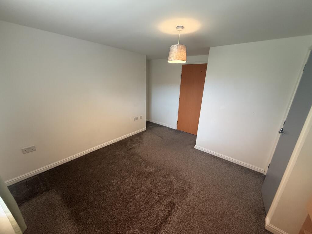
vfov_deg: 85.7
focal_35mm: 14
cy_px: 117
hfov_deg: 102.1
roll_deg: -2.1
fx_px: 126
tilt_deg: -16.2
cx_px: 156
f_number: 2.2
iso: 320
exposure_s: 1/88
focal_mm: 2.22
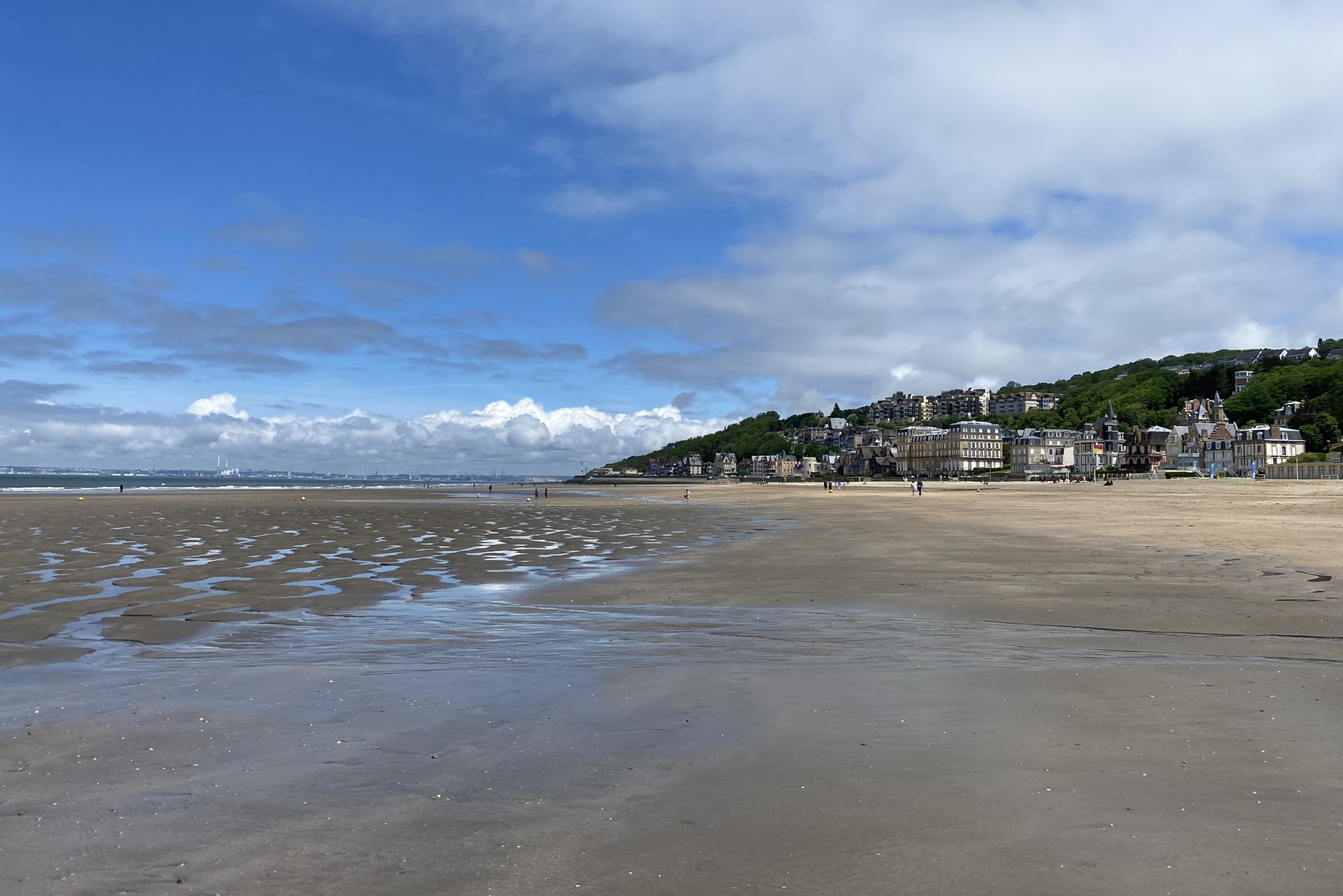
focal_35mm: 28
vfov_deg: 46.3
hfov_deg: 65.5
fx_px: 1045
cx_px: 684
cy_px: 393
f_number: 1.8
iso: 32
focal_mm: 4.25
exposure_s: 1/4808
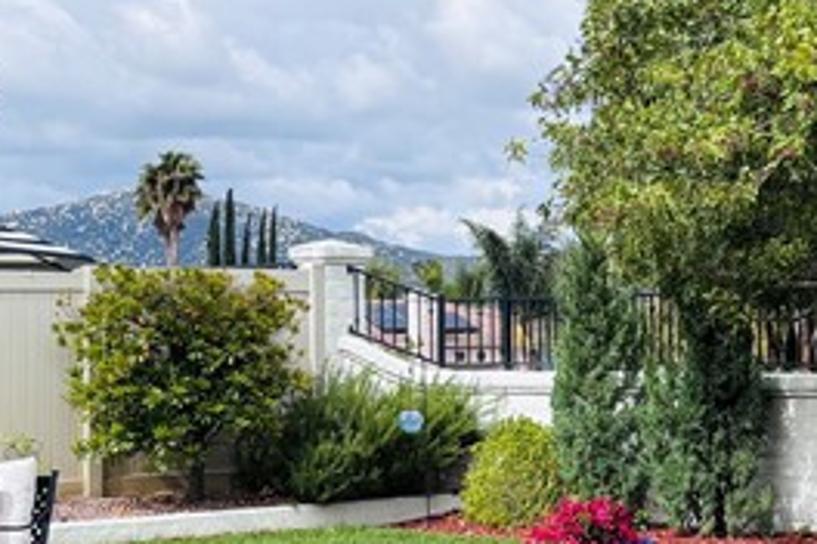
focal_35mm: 105
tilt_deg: +2.1
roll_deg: +0.8
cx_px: 724
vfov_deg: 13.0
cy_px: 257
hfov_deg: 19.1
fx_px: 2383
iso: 50
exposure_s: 1/3205
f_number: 1.6
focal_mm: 5.96
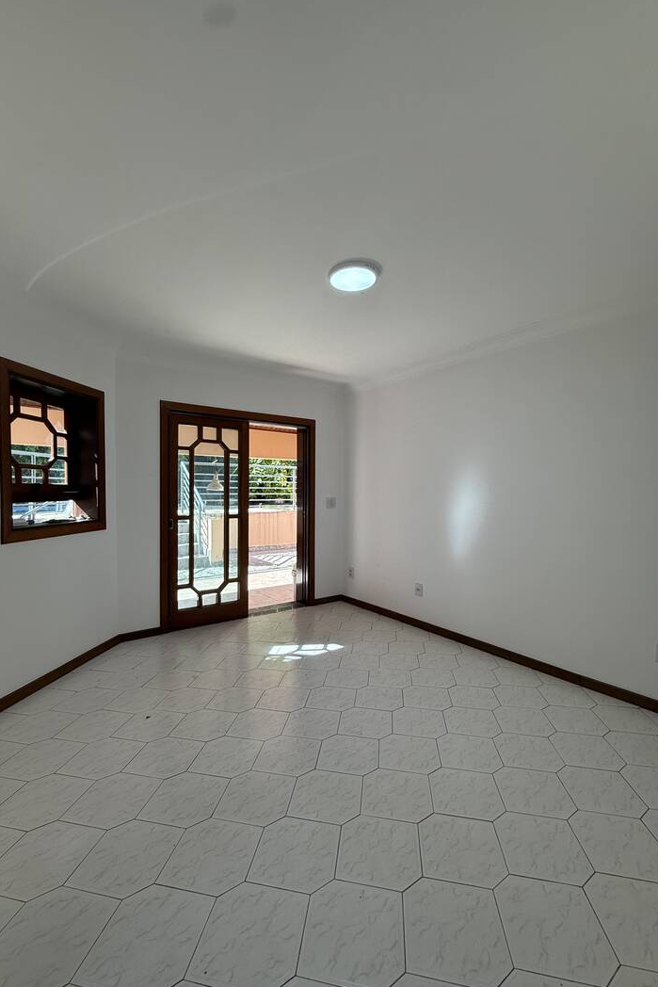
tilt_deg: -1.5
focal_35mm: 15
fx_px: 411
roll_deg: -1.1
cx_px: 304
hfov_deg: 77.2
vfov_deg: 100.4
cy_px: 505
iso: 64
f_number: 2.2
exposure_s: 1/214
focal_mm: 2.22
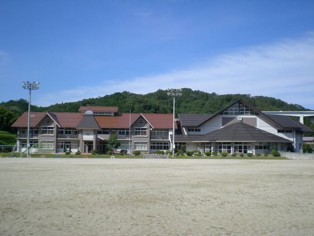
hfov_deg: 49.0
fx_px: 345
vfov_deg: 37.7
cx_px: 157
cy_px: 118
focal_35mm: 38
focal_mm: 6.3
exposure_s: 1/420
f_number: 4.6
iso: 50
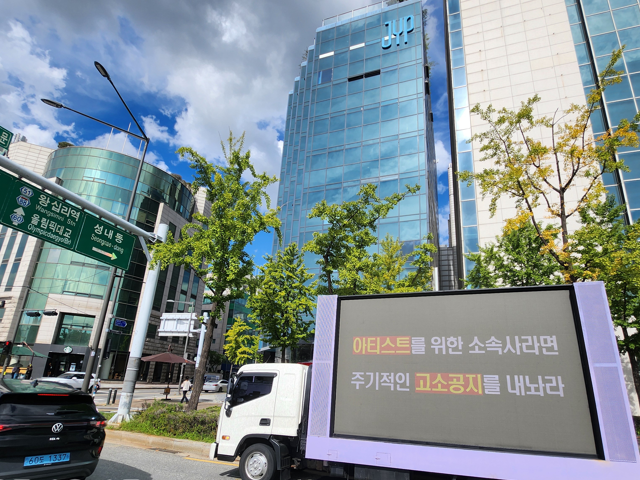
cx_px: 339
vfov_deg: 73.7
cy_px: 294
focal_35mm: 17
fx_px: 314
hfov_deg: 90.9
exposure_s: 1/1250
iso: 32
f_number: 2.2
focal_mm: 1.7
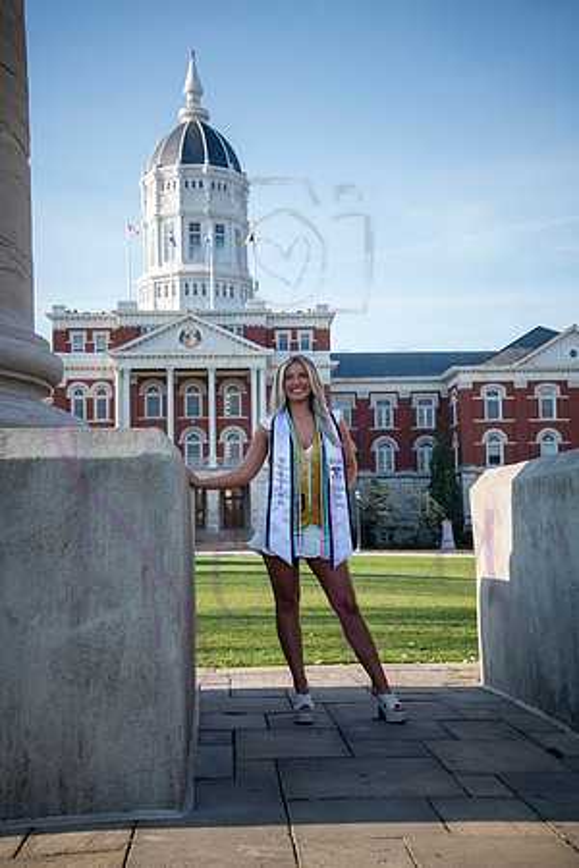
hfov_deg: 29.2
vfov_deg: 42.7
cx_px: 290
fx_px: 1110
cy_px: 434
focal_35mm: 46
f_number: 8
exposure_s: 1/320
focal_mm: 46
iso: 500
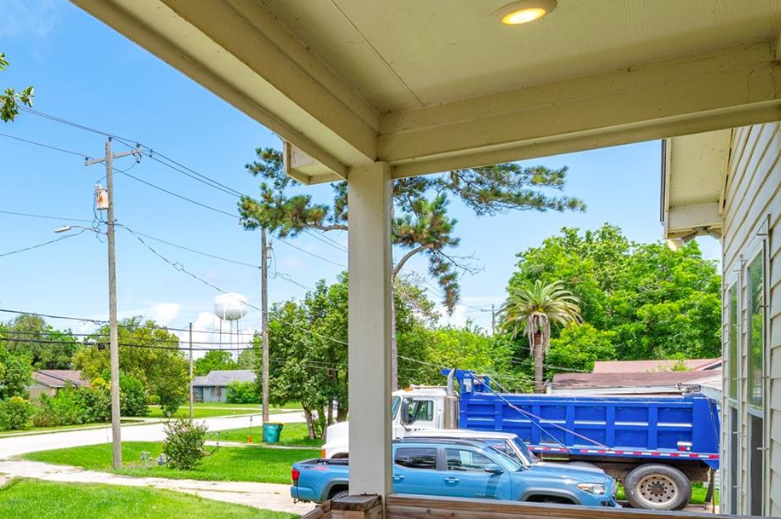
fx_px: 824
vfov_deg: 34.1
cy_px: 403
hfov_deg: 41.5
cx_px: -57
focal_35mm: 38
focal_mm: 17
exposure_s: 1/160
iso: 125
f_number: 10
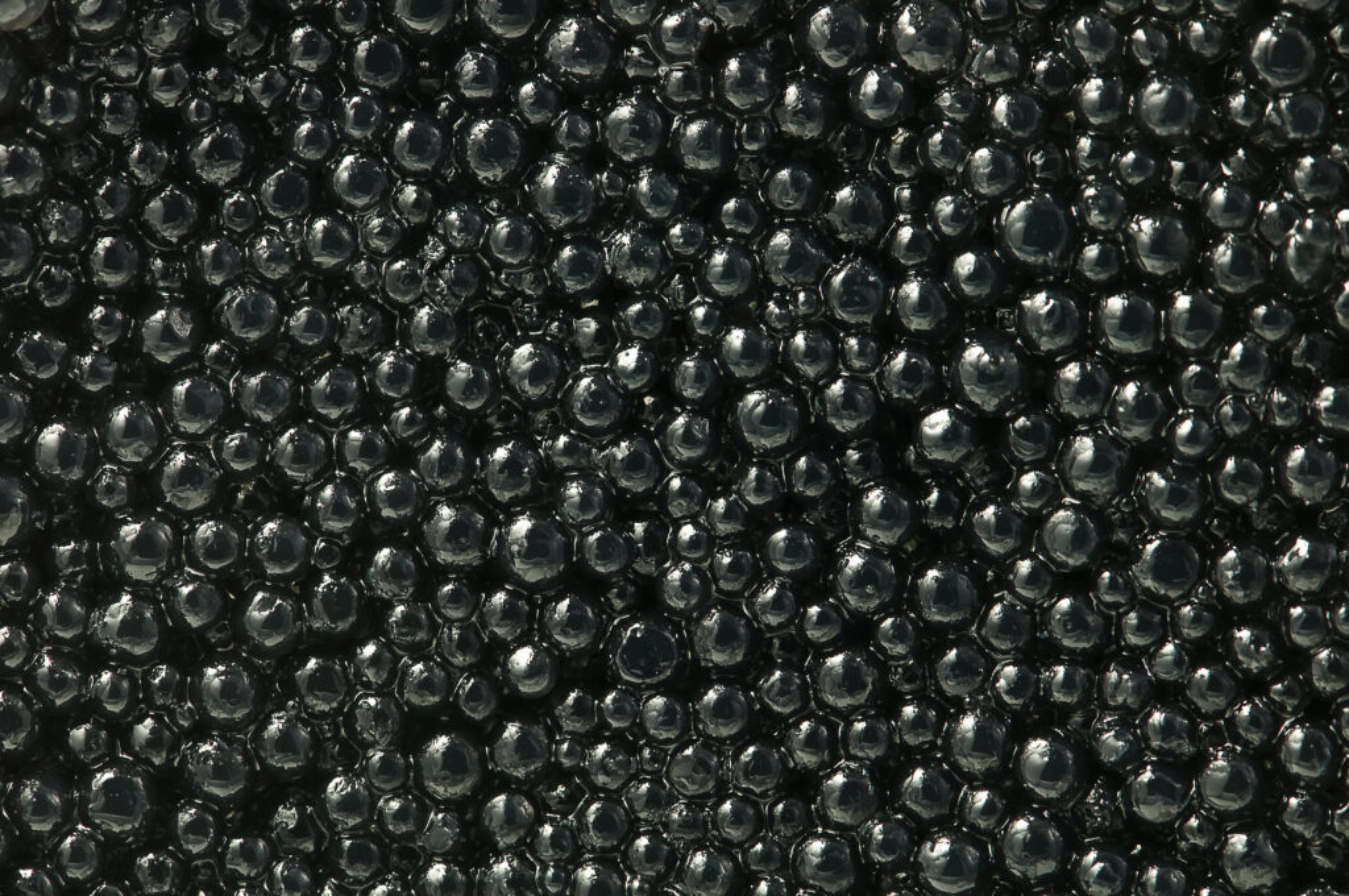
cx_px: 674
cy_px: 448
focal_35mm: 158
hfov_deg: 13.1
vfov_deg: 8.7
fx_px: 5894
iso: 200
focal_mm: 105
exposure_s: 1/3.33
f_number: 11
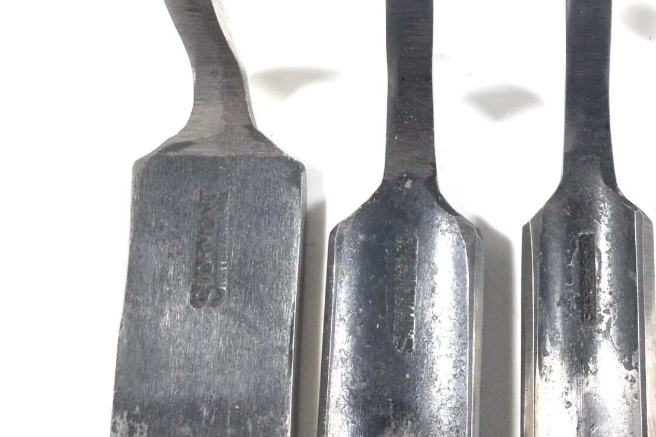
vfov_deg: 23.9
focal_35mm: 56
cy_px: 103
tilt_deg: -75.4
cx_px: 468
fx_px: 1021
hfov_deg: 35.1
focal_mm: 3.3
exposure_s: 1/50
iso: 25
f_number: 2.4
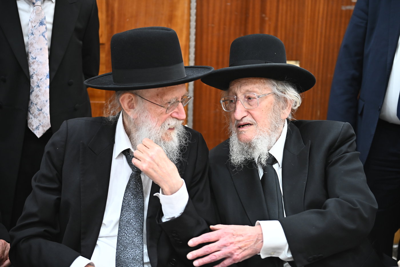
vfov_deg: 22.6
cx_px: 200
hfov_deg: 33.4
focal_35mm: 60
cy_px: 134
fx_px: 667
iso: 1600
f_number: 2.8
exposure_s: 1/200
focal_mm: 60
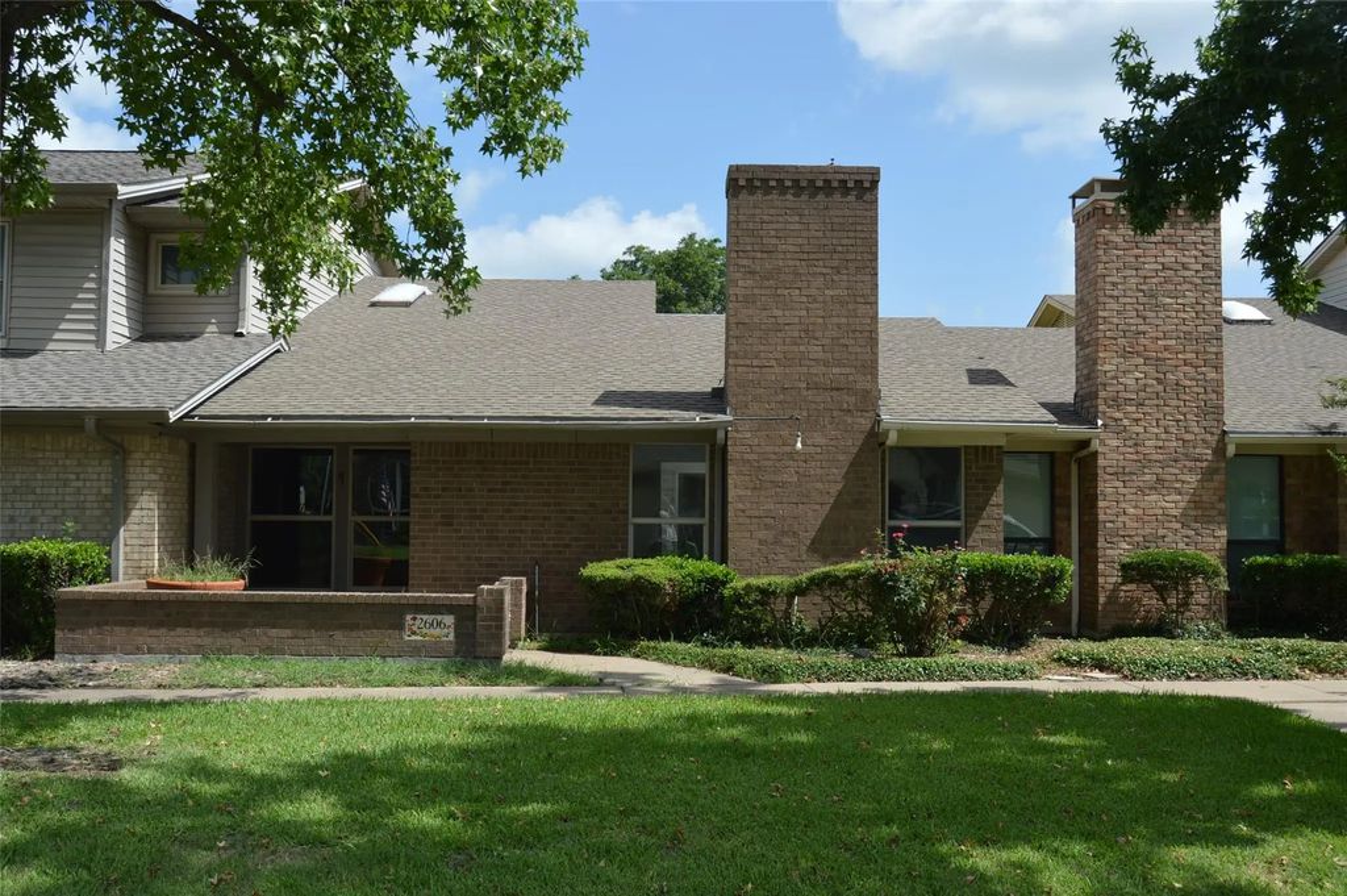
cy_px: 448
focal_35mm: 33
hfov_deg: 57.3
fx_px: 1234
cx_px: 674
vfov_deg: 39.9
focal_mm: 22
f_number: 8
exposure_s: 1/250
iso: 100
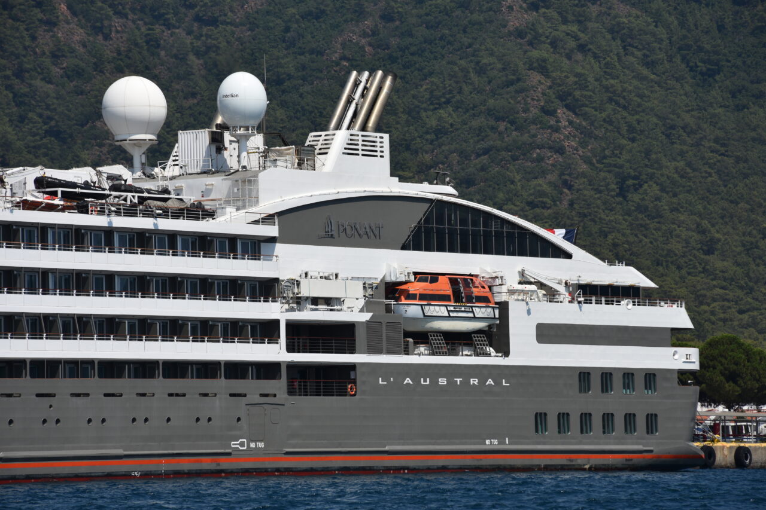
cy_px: 255
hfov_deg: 10.5
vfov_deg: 7.0
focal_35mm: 195
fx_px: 4148
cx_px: 383
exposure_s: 1/500
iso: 125
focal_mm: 130
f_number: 8
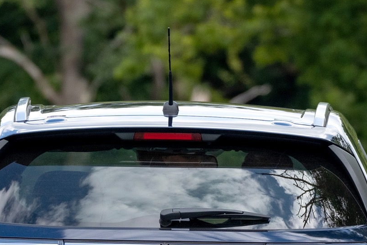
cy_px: 324
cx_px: 162
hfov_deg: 3.0
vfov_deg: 2.0
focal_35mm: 682
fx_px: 6952
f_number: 5.6
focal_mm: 221
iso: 1000
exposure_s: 1/1000
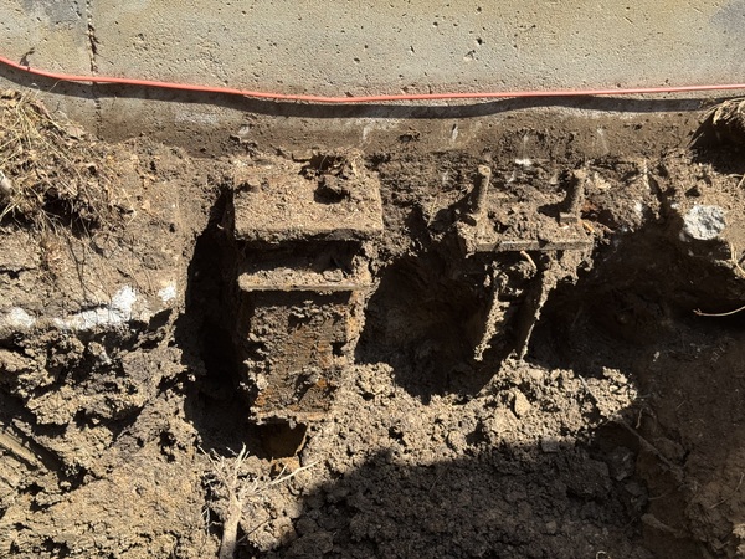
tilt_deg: -39.6
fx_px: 1033
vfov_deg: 30.3
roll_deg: -6.1
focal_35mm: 48
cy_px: 280
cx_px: 372
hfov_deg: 39.7
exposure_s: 1/1287
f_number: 1.78
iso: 64
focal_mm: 6.76
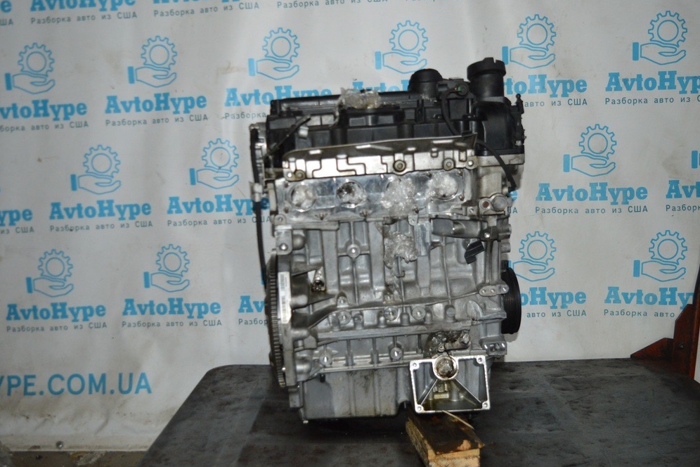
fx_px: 719
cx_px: 342
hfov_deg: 51.9
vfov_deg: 35.9
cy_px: 237
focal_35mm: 37
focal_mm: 24
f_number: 4
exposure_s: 1/30
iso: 1000
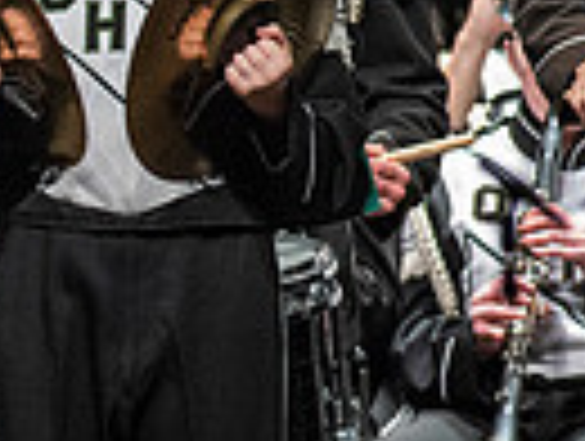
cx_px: -670
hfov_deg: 1.5
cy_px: 171
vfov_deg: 1.2
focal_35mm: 1285
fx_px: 21756
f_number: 5.6
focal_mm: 300
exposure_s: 1/400
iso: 5000
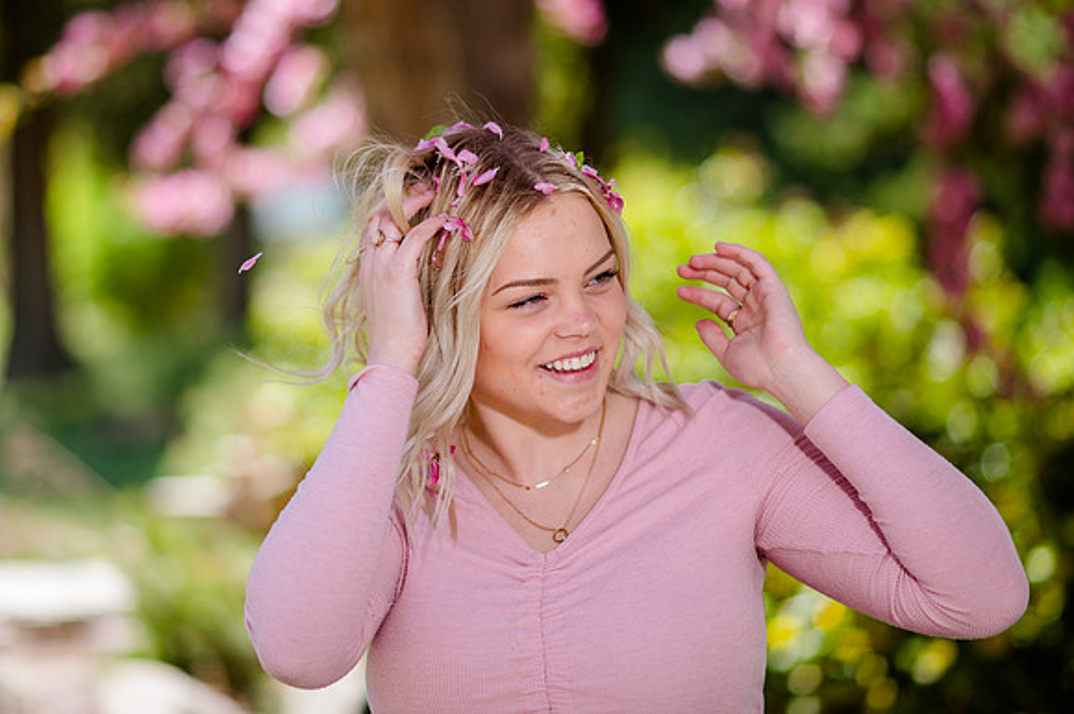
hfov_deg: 16.7
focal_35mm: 123
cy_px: 324
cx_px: 466
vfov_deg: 11.2
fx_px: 3654
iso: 125
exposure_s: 1/800
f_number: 2
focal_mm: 105
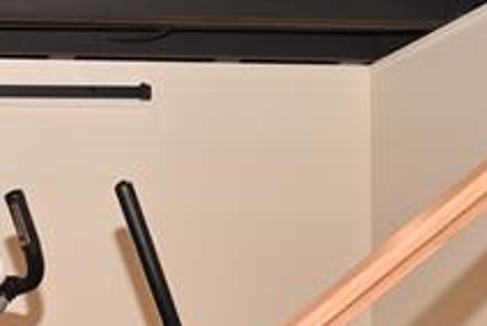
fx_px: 1111
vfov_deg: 16.2
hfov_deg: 22.8
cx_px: -92
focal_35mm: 82
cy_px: 362
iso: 125
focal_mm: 17
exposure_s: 1/60
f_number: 4.5
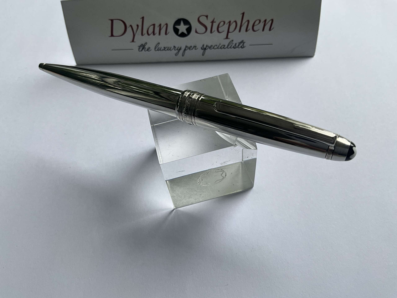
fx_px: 333
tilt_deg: -55.9
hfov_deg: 61.7
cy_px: 149
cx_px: 198
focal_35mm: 29
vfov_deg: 48.2
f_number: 1.8
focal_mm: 3
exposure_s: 1/180
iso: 20
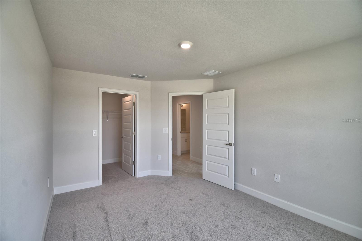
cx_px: 181
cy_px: 120
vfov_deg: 77.3
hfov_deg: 100.4
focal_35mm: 15
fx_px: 151
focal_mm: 10
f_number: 4.5
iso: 200
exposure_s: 1/125
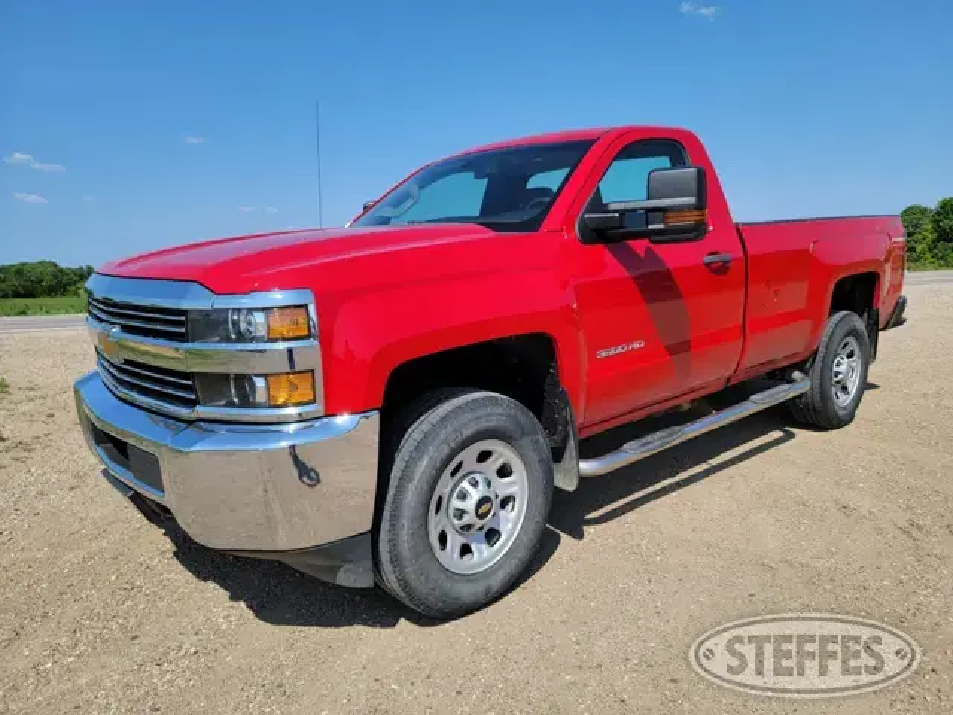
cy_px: 358
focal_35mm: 24
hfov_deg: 71.6
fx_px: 661
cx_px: 476
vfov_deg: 56.8
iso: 16
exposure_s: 1/1114
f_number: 1.8
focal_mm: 6.7
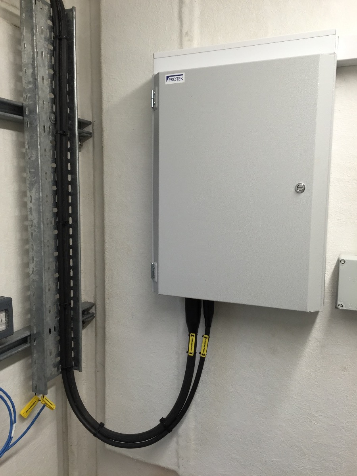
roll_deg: +0.4
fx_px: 399
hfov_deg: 48.2
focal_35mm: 29
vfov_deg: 61.7
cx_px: 178
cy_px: 238
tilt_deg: -5.6
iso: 40
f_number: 2.2
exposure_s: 1/50
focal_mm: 4.15
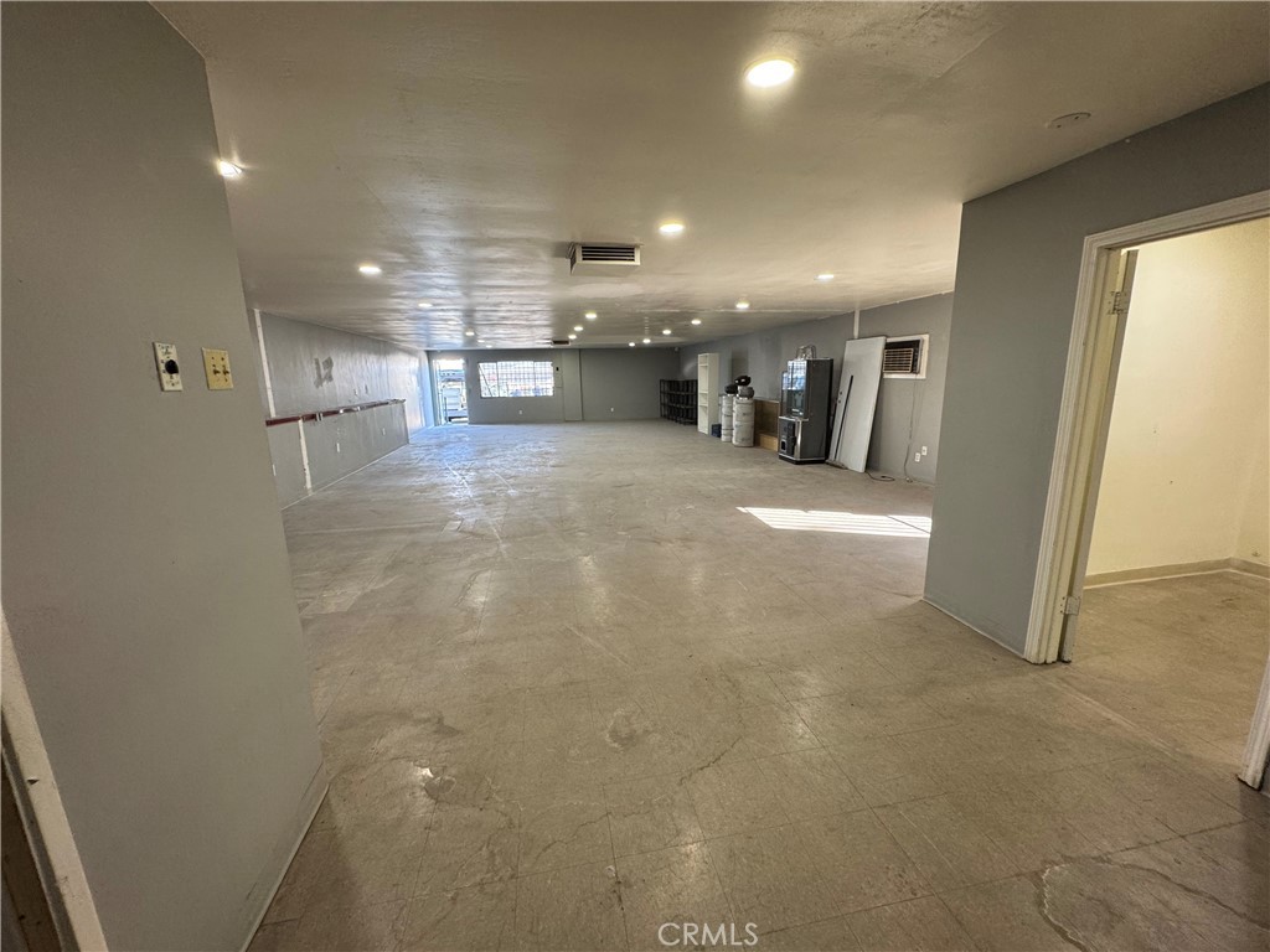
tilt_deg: -12.1
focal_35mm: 14
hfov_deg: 102.1
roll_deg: +1.4
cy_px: 476
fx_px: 514
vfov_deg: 85.7
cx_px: 635
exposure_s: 1/60
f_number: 2.2
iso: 160
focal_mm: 2.22
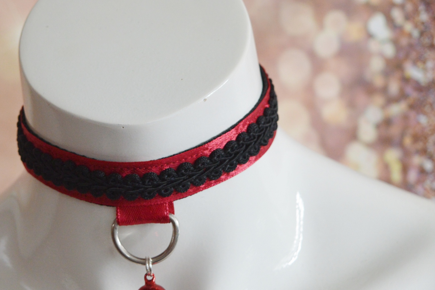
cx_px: 125
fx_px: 1486
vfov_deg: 11.1
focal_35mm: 123
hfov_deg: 16.6
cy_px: 179
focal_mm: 48
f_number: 5.3
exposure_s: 1/80
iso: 640
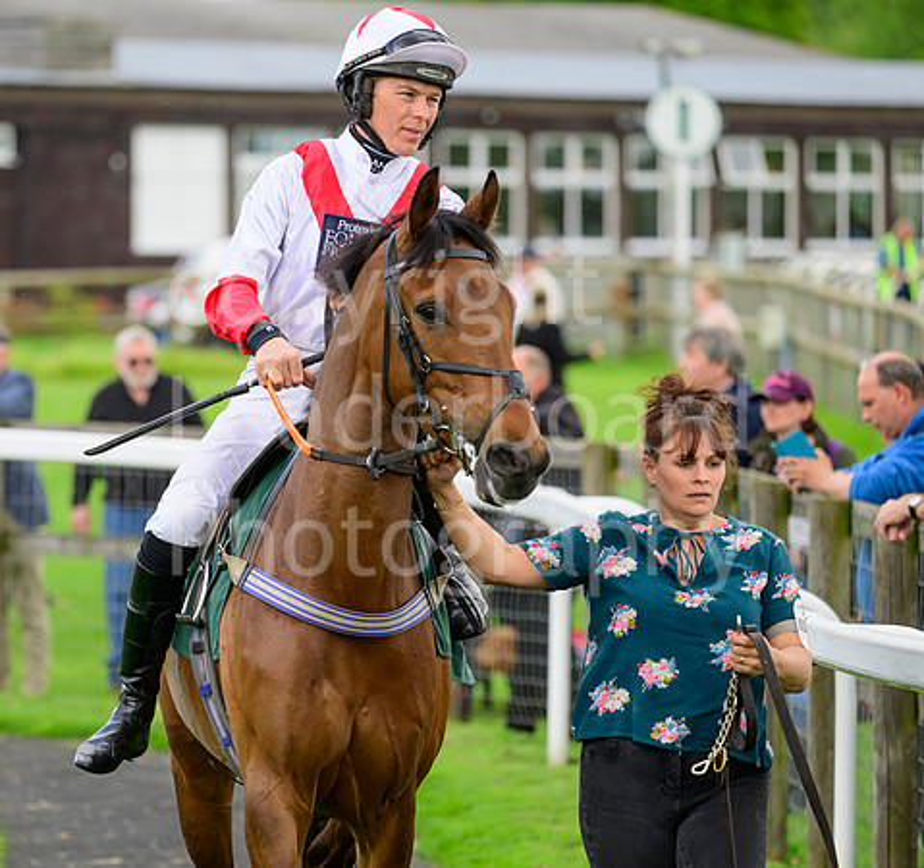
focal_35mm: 296
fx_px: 8674
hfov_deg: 6.1
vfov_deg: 5.7
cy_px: 434
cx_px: 274
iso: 800
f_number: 5
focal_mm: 240
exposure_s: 1/1250
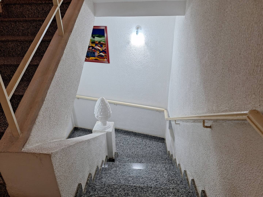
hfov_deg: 73.9
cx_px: 132
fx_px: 175
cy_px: 98
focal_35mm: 23
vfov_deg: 58.9
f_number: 1.8
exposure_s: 1/40
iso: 100
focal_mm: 5.54
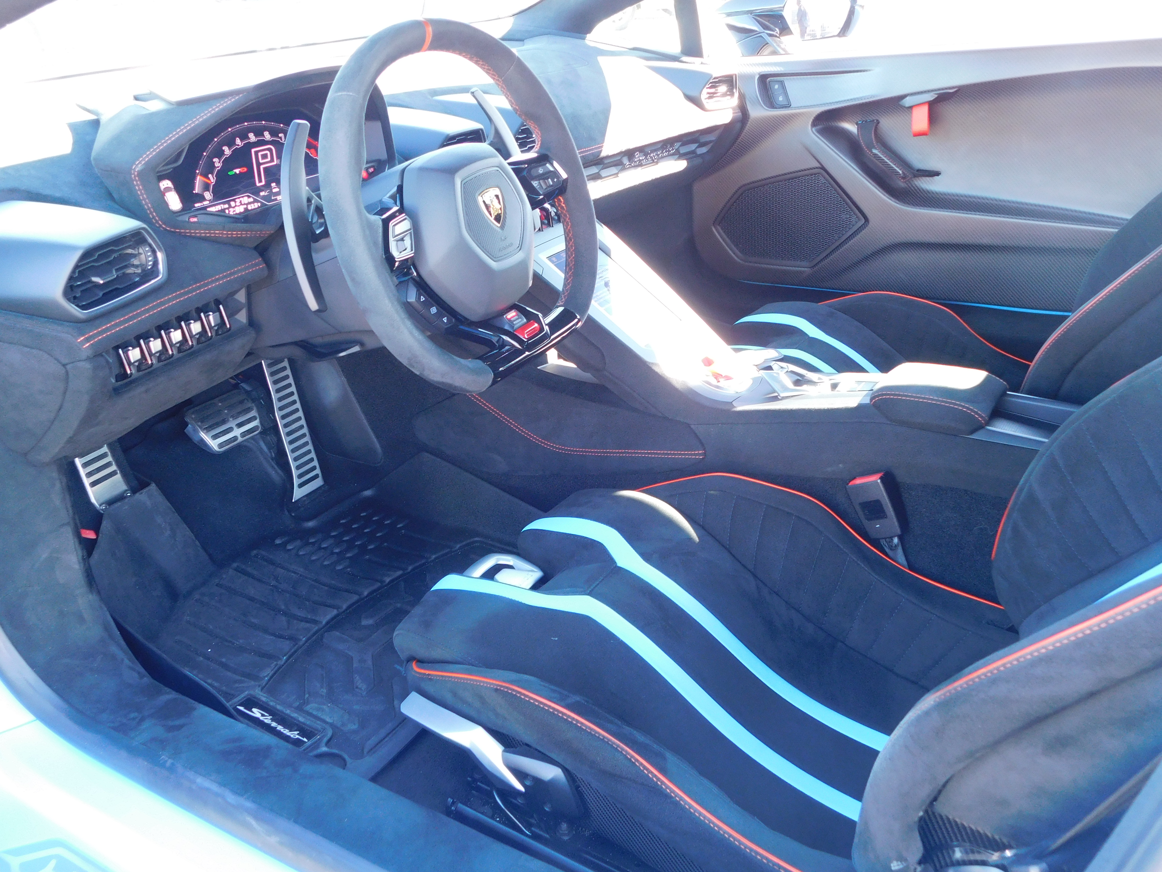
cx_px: 581
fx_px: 1007
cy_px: 436
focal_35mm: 30
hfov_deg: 60.0
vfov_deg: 46.8
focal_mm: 5.3
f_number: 3.2
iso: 220
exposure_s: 1/30
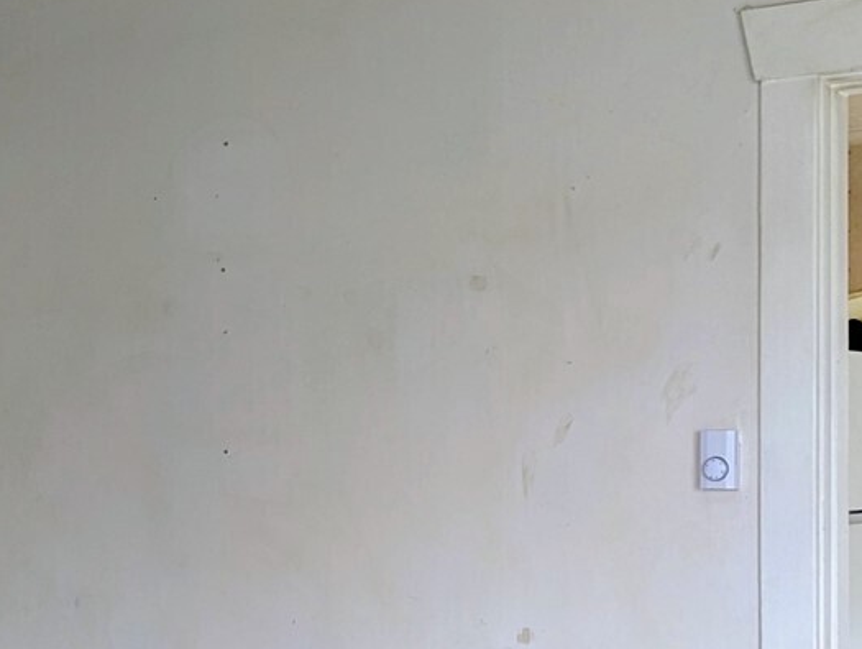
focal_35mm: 73
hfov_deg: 26.4
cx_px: 243
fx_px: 1820
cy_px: 453
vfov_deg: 20.1
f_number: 1.85
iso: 104
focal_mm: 6.81
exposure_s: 1/44.3
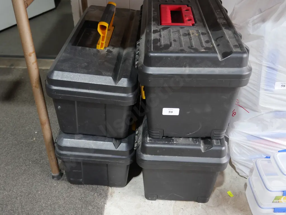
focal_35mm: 34
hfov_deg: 53.9
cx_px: 143
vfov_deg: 41.8
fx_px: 281
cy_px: 108
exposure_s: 1/60
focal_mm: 17
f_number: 4
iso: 400
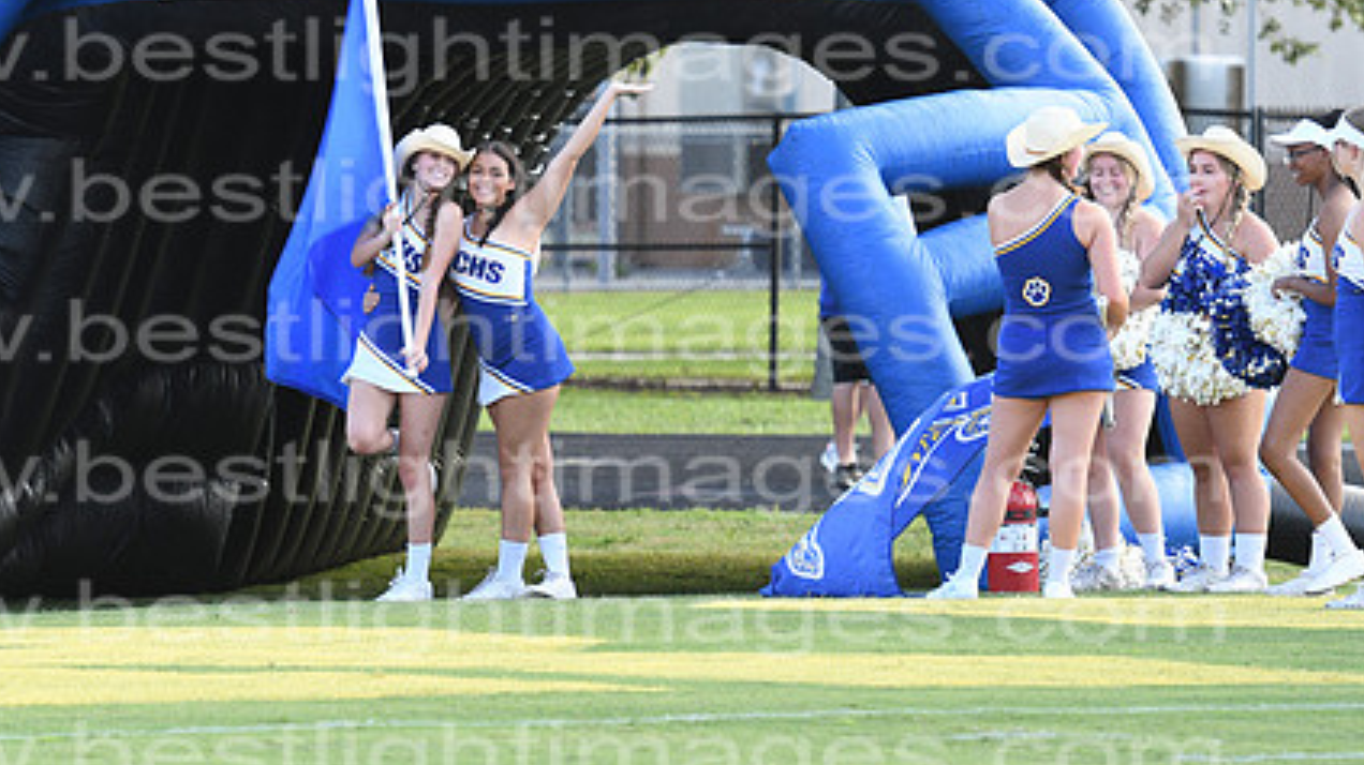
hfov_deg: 6.3
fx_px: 12435
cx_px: 495
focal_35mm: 344
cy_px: 268
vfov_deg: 3.5
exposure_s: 1/640
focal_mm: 160
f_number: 5.6
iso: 560
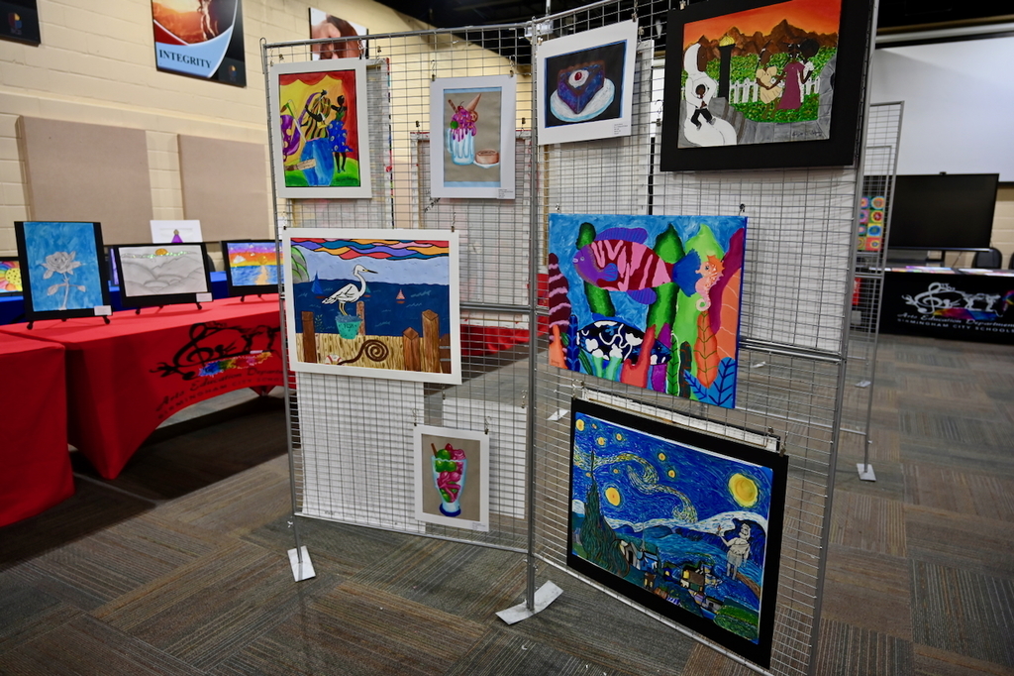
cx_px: 507
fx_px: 676
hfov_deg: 73.8
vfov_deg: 53.1
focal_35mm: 24
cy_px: 338
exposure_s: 1/125
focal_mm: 24
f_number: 4
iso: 1250
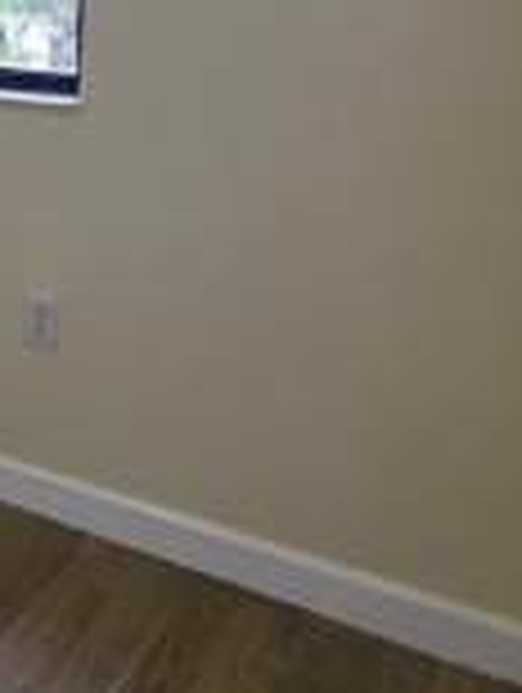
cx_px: -518
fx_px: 1083
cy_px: 32
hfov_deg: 18.3
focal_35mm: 54
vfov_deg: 33.1
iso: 80
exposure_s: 1/120
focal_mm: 2.2
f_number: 1.9
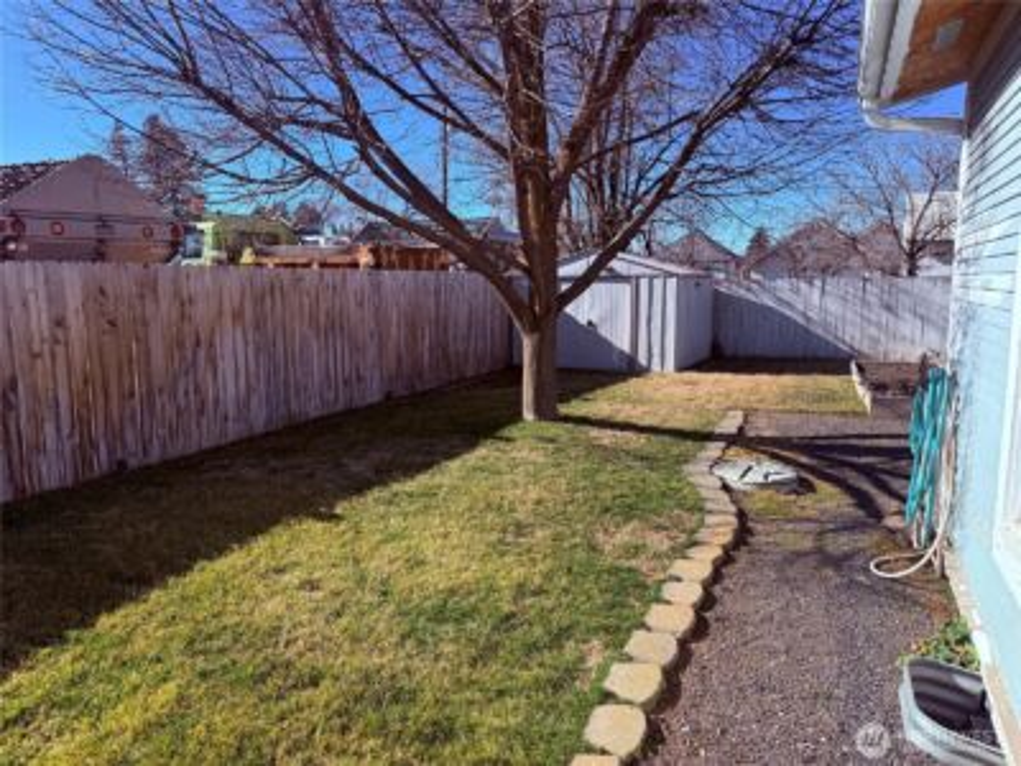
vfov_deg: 56.8
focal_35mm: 24
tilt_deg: -8.3
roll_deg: +0.6
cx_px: 510
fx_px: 708
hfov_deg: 71.6
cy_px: 383
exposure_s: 1/2611
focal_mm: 6.76
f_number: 1.78
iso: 80
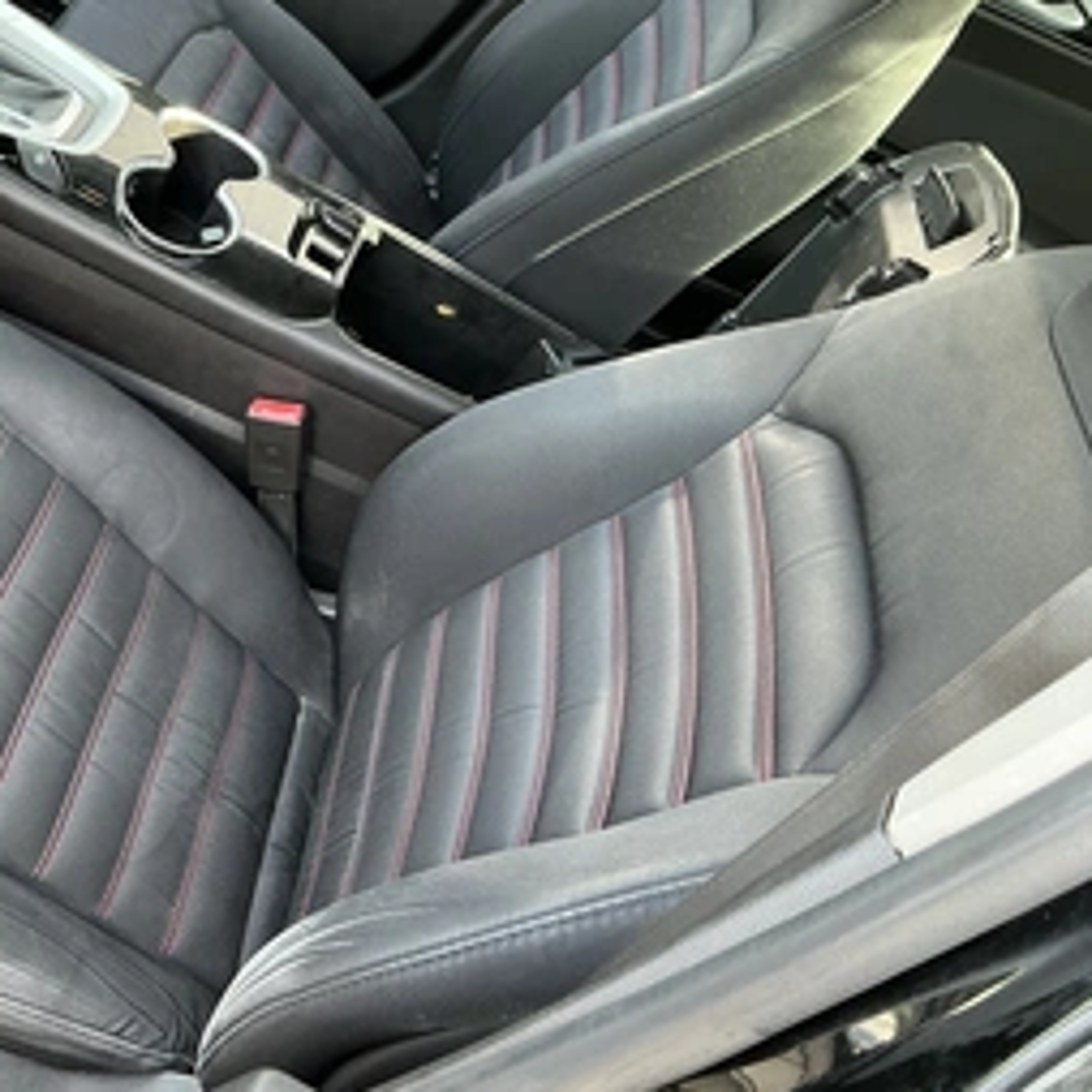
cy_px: 542
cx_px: 284
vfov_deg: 42.8
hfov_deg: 41.7
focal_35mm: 39
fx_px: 1392
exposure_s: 1/60
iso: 80
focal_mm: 3
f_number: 1.8
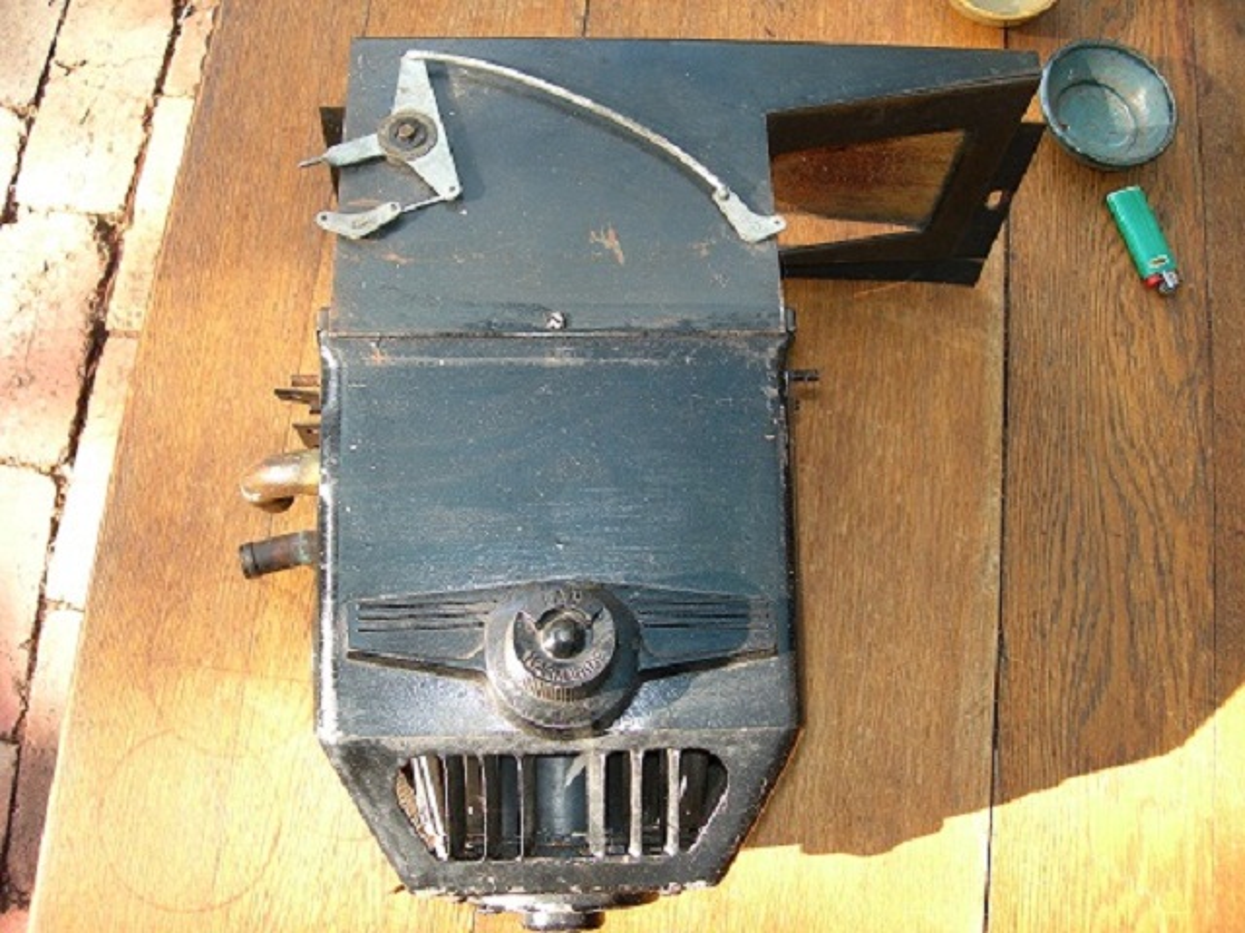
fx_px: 1367
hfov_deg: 49.0
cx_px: 622
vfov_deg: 37.7
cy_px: 466
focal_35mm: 38
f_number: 2.8
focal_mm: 7.8
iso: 50
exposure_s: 1/30
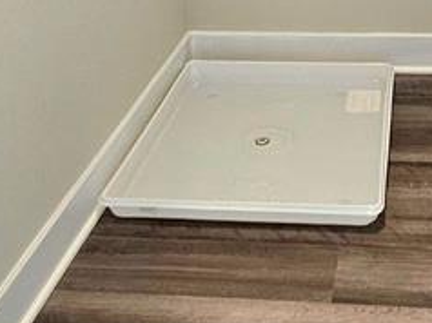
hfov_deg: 33.5
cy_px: -180
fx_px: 698
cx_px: 338
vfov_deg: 21.3
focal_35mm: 56
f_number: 2.2
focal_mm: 2.2
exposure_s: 1/60.2
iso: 200
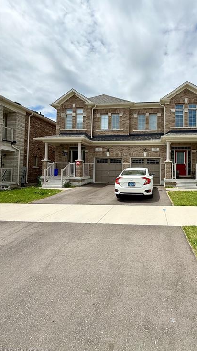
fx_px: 149
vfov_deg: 99.3
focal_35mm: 16
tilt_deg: +2.1
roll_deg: -0.7
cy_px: 169
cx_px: 136
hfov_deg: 64.8
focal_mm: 2.22
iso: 50
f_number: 2.2
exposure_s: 1/3891
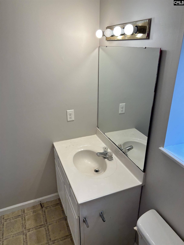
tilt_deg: -23.7
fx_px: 184
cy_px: 122
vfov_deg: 67.3
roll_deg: -0.3
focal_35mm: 26
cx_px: 92
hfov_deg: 53.1
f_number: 1.5
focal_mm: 5.7
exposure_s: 1/155
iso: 40
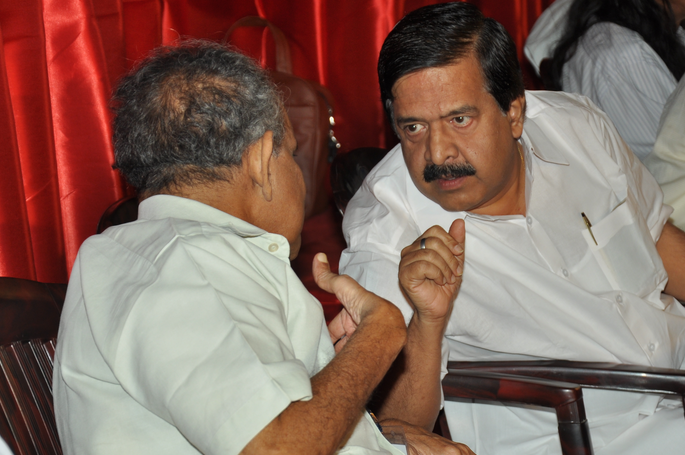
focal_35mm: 149
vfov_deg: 9.2
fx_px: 2832
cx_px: 330
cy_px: 250
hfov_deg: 13.8
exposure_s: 1/100
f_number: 5.3
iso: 200
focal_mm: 66
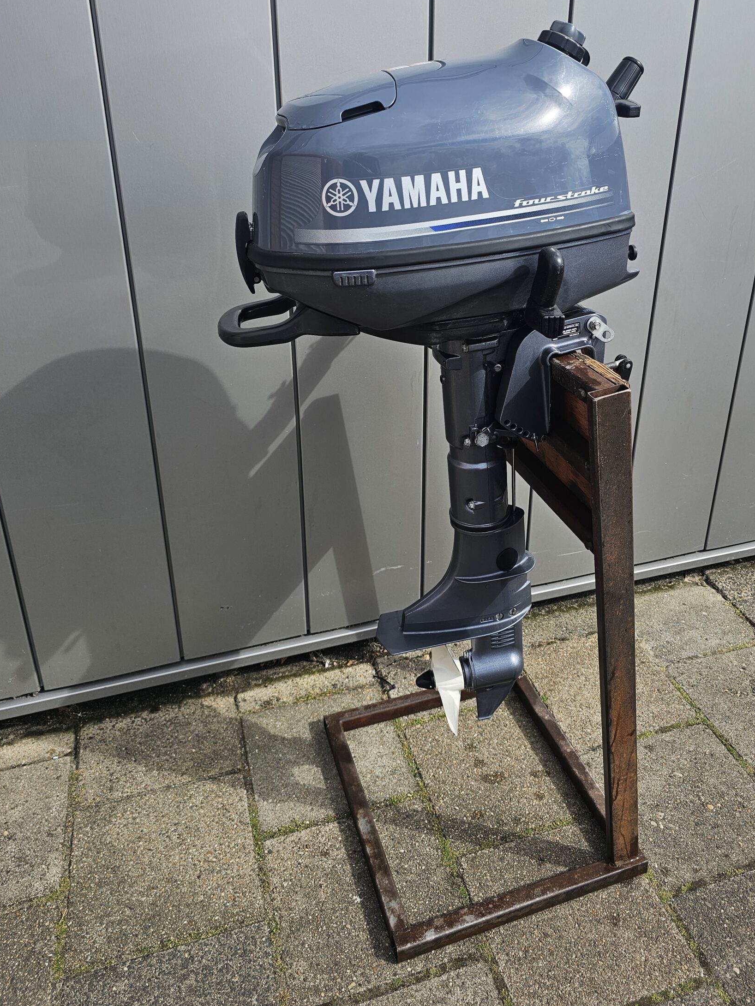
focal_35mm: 27
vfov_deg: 65.1
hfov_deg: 51.2
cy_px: 436
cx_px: 437
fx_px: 785
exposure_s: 1/647
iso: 10
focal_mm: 6.3
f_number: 1.7
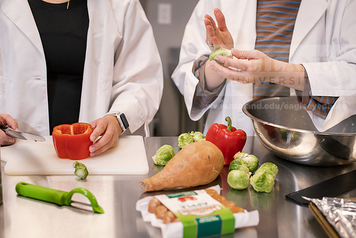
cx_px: 178
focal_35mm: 50
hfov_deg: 39.6
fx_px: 495
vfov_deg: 27.0
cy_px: 119
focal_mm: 50
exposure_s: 1/200
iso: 640
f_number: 3.2
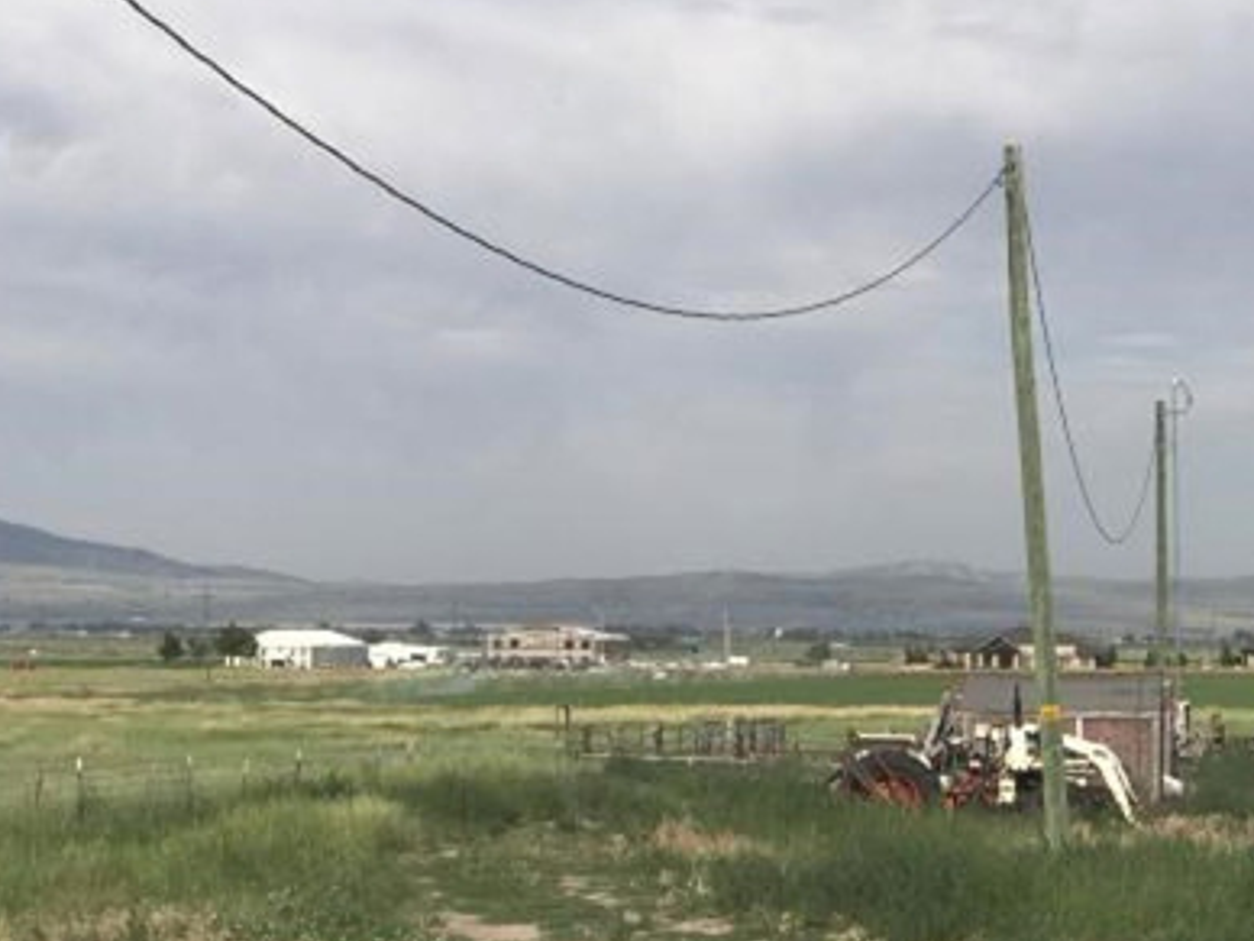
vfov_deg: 15.7
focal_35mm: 94
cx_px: 992
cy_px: 498
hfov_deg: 20.6
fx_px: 3405
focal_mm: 6.6
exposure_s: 1/1709
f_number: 2.8
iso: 20
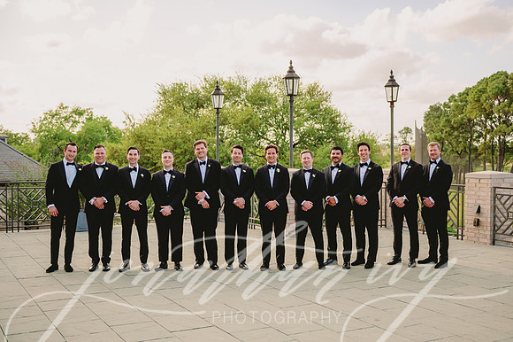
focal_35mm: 42
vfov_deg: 32.0
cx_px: 268
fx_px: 596
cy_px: 179
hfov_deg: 46.6
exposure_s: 1/1000
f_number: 2.8
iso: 100
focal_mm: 40
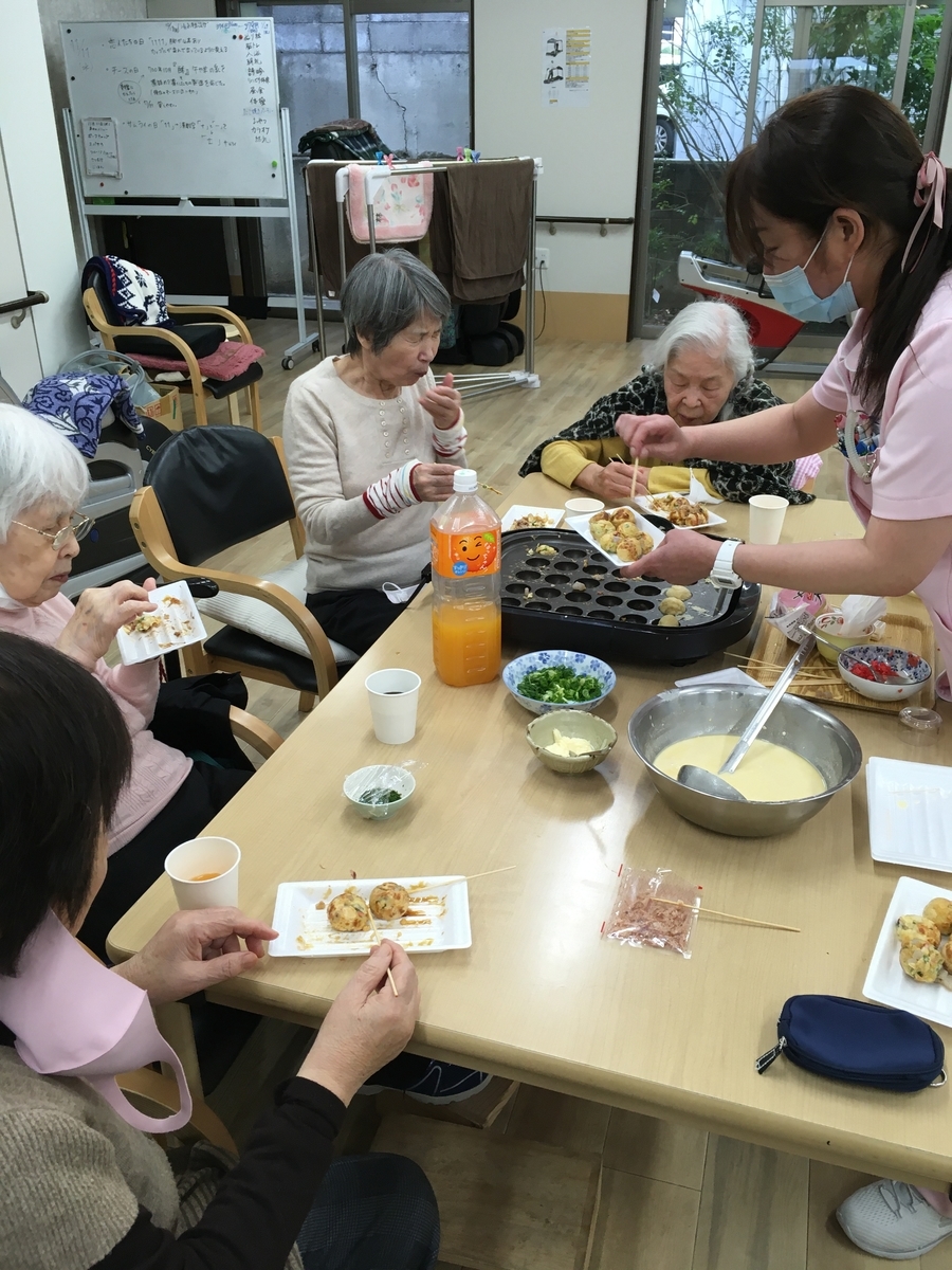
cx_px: 476
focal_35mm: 29
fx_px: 1063
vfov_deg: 61.7
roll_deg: +1.0
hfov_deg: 48.2
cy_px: 635
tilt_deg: -26.6
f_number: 2.2
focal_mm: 4.15
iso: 25
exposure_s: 1/30
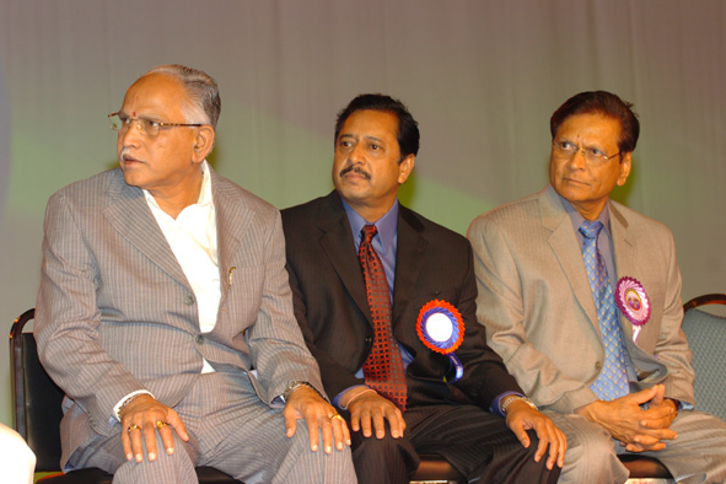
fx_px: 3005
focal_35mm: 149
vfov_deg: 9.2
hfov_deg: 13.8
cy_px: 241
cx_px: 366
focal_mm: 98
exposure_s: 1/50
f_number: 5
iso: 400
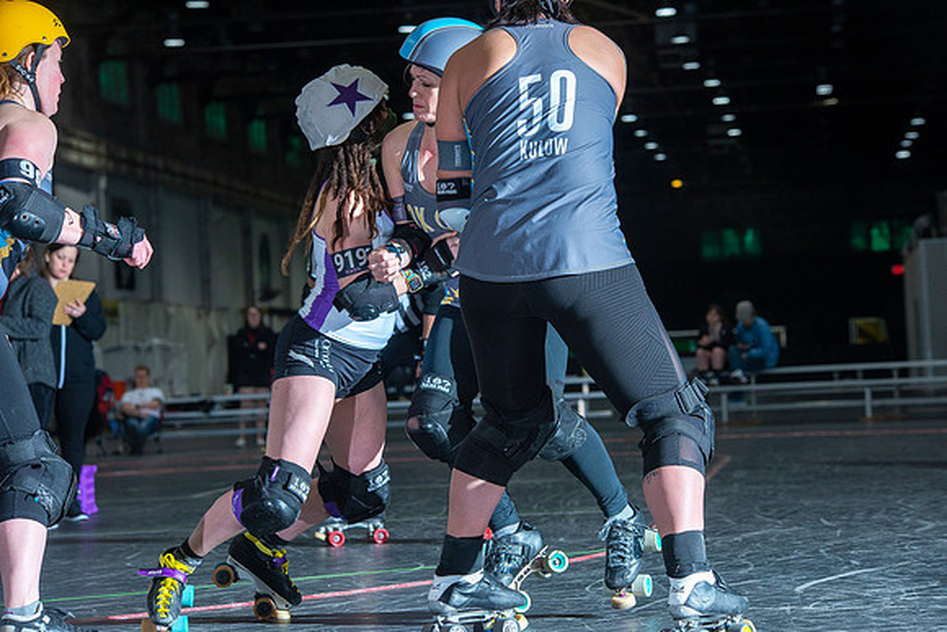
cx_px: 474
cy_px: 316
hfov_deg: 18.3
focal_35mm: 112
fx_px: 2947
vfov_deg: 12.2
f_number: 7.1
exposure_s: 1/160
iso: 800
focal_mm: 112
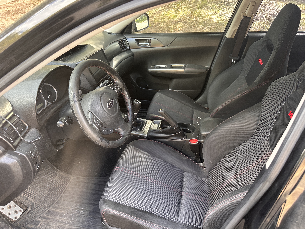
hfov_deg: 71.6
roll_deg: +1.1
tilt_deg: -32.0
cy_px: 114
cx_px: 152
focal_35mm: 24
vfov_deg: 56.8
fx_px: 211
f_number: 1.78
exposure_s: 1/121
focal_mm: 6.86
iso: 200
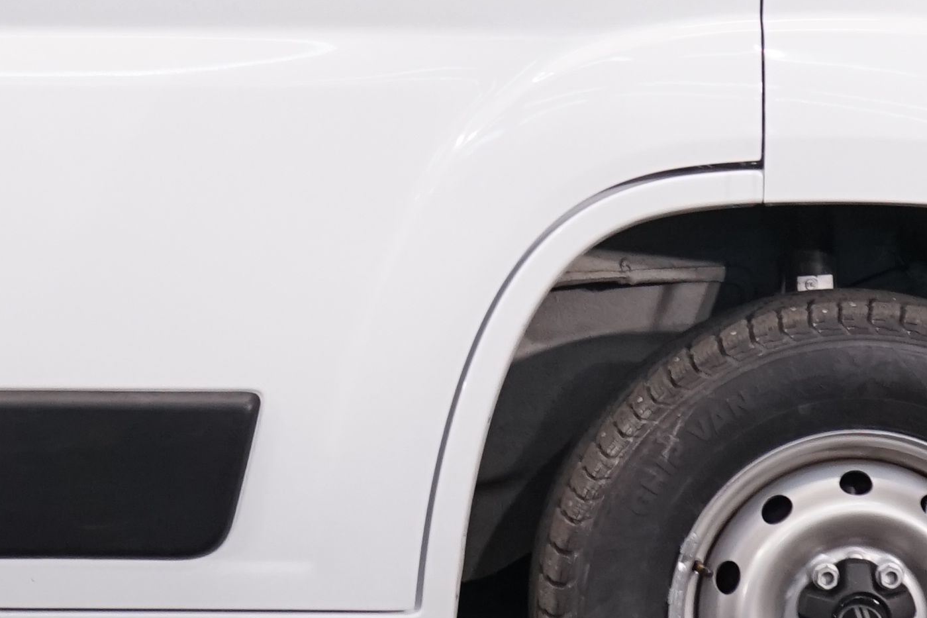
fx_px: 5406
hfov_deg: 9.8
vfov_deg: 6.5
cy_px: -174
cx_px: 202
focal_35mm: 210
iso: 1250
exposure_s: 1/100
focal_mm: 49
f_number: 4.5
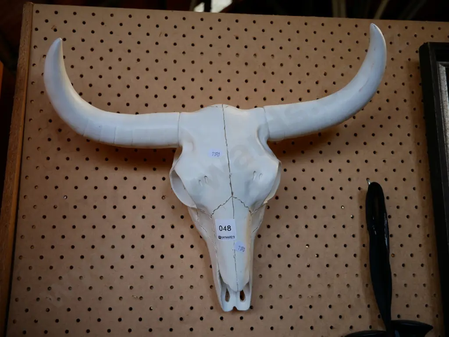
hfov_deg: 51.4
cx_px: 224
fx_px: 467
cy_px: 168
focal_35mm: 36
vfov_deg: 39.7
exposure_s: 1/60
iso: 200
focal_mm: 18
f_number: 3.9
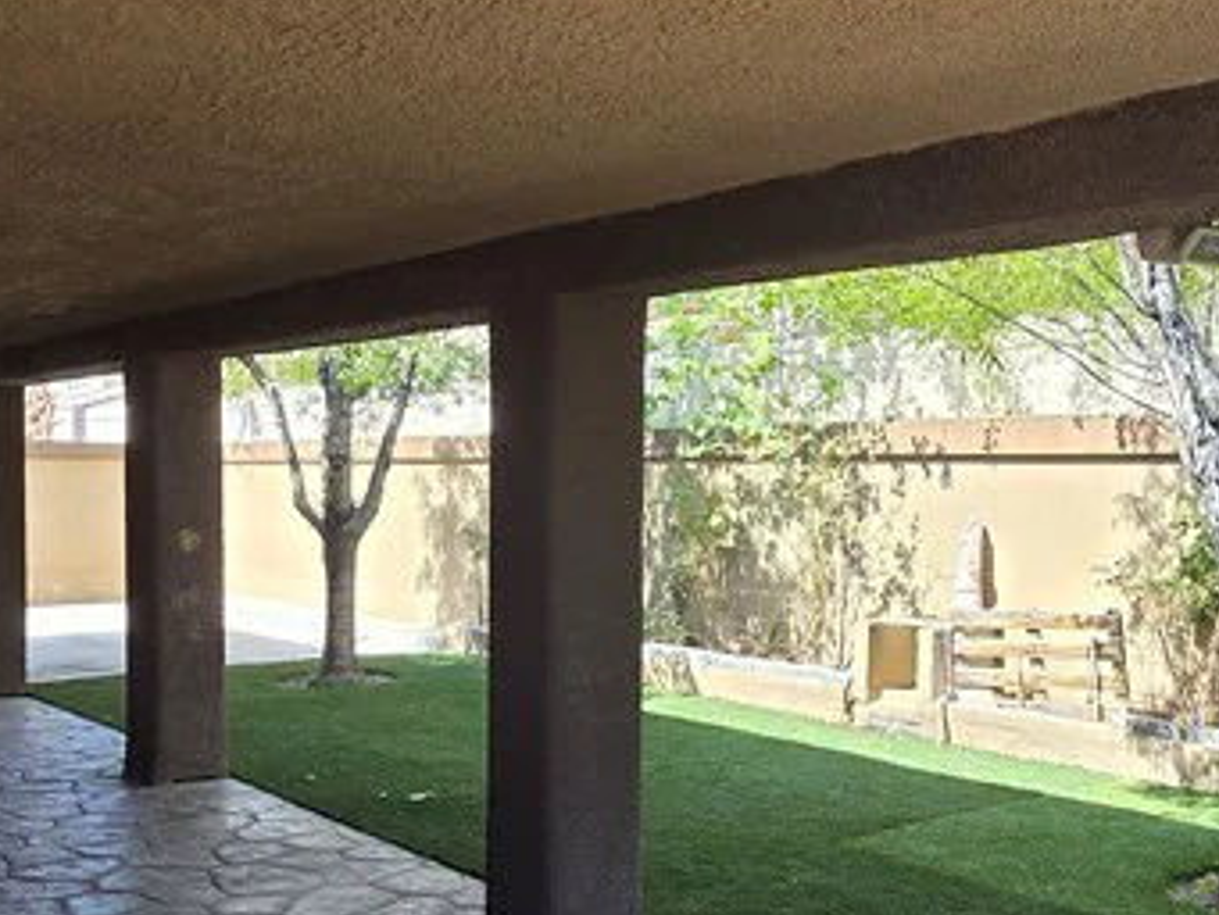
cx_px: 654
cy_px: 579
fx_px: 1374
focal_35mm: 39
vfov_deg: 36.6
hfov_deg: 47.8
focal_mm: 2.2
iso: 50
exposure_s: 1/289
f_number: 2.2
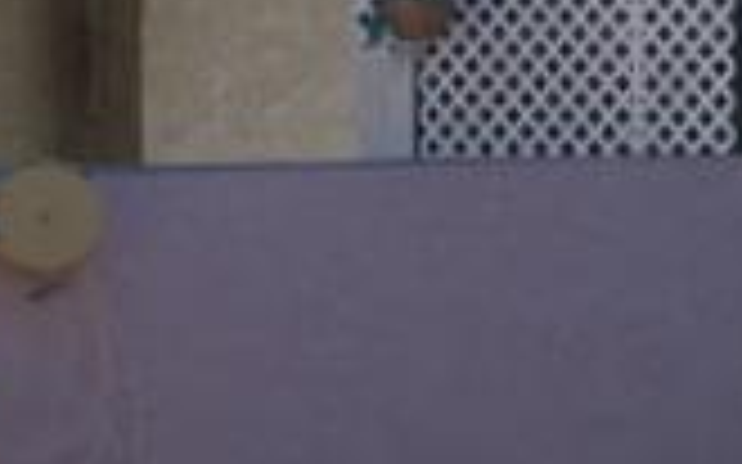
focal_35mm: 246
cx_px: 1381
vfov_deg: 5.3
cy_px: 421
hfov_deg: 8.2
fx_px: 4973
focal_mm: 26.25
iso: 200
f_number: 11
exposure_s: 1/125
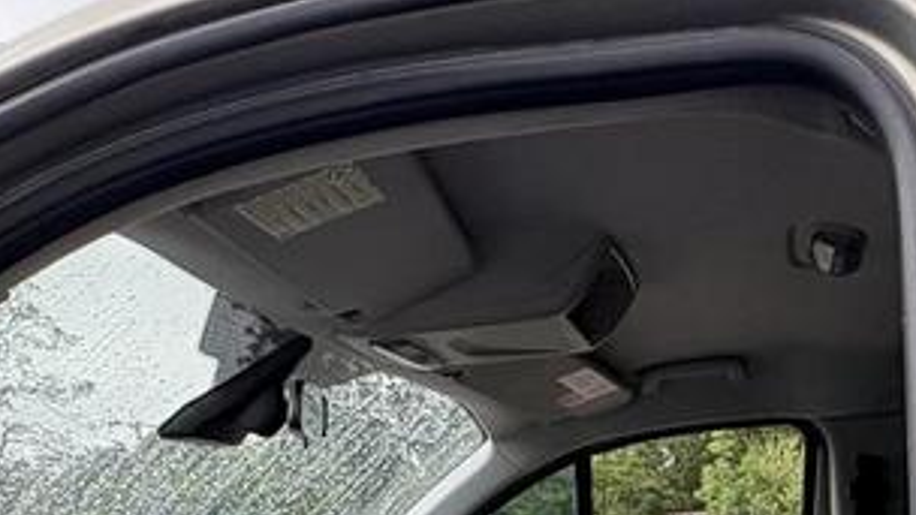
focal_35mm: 45
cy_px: 861
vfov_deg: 20.7
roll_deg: +0.8
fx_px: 1093
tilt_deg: -11.2
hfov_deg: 42.5
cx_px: 786
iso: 40
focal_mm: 2.22
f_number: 2.2
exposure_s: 1/327
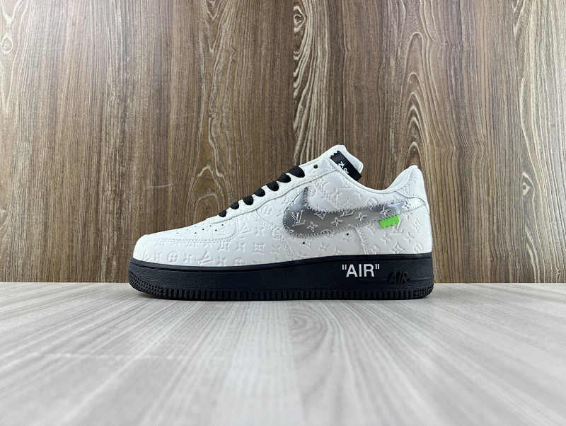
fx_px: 426
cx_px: 283
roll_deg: +0.3
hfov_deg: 67.2
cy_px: 213
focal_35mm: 26
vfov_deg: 53.2
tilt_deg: +3.6
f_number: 1.5
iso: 40
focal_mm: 5.7
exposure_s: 1/236
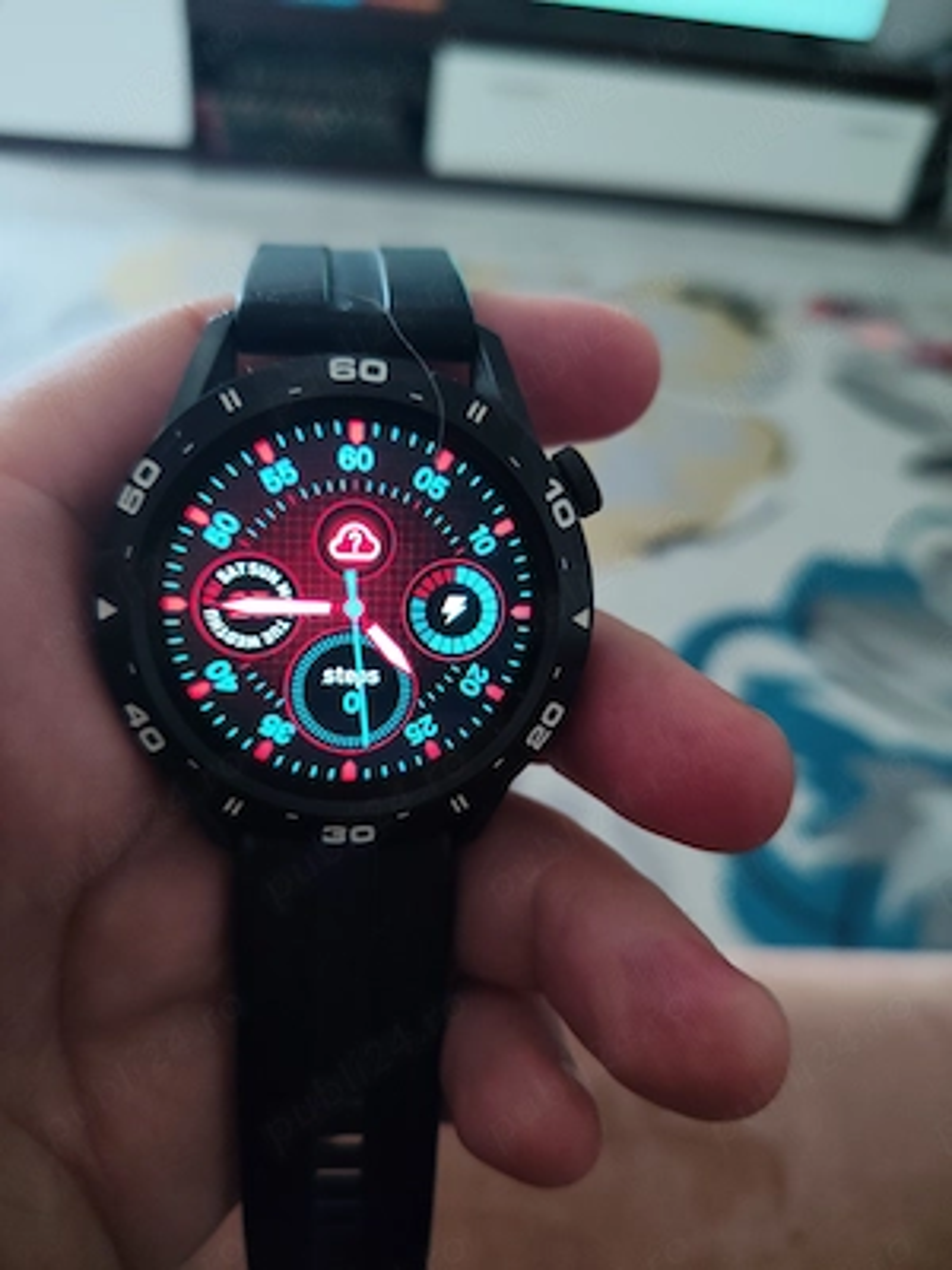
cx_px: 476
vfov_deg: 71.6
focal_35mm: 24
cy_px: 635
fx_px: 880
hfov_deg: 56.8
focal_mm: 5.24
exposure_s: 1/33.3
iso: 390
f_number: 1.7
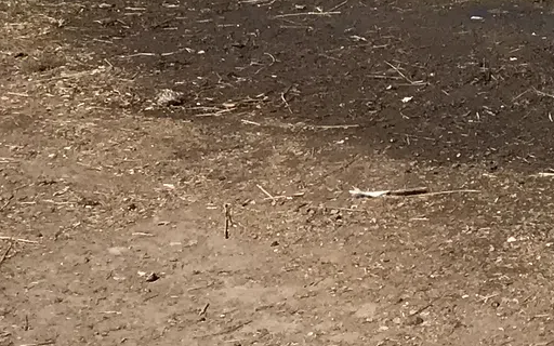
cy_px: -435
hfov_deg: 12.2
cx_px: 1292
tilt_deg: -3.5
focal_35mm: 139
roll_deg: -2.6
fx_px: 2099
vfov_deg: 8.7
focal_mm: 3.99
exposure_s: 1/2994
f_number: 1.8
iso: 20
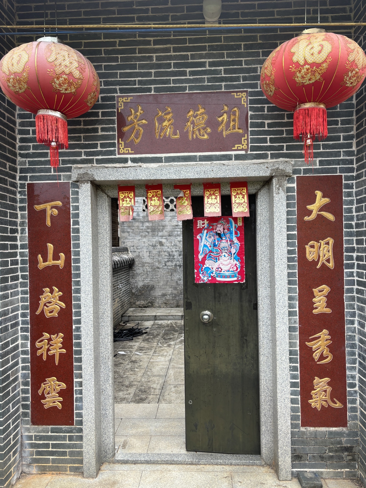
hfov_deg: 53.1
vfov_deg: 67.3
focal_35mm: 26
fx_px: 367
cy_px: 244
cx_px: 183
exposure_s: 1/121
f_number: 1.6
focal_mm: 5.96
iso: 50
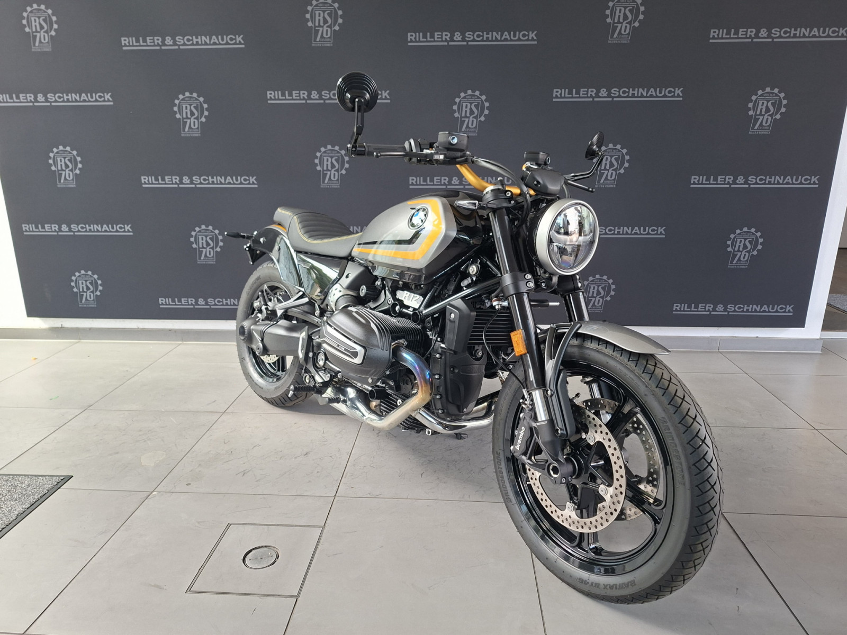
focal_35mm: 23
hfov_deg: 73.9
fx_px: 563
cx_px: 424
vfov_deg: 58.9
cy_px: 318
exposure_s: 1/100
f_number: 1.8
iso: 125
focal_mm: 5.54
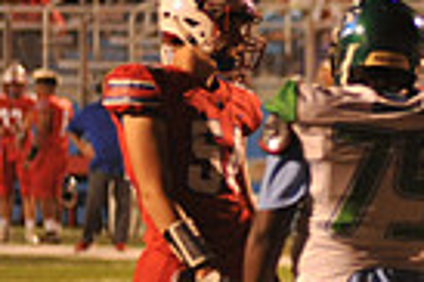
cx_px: 879
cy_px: 242
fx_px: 7199
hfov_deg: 3.3
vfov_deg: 2.2
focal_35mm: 612
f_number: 2.8
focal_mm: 145
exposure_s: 1/200
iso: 2000
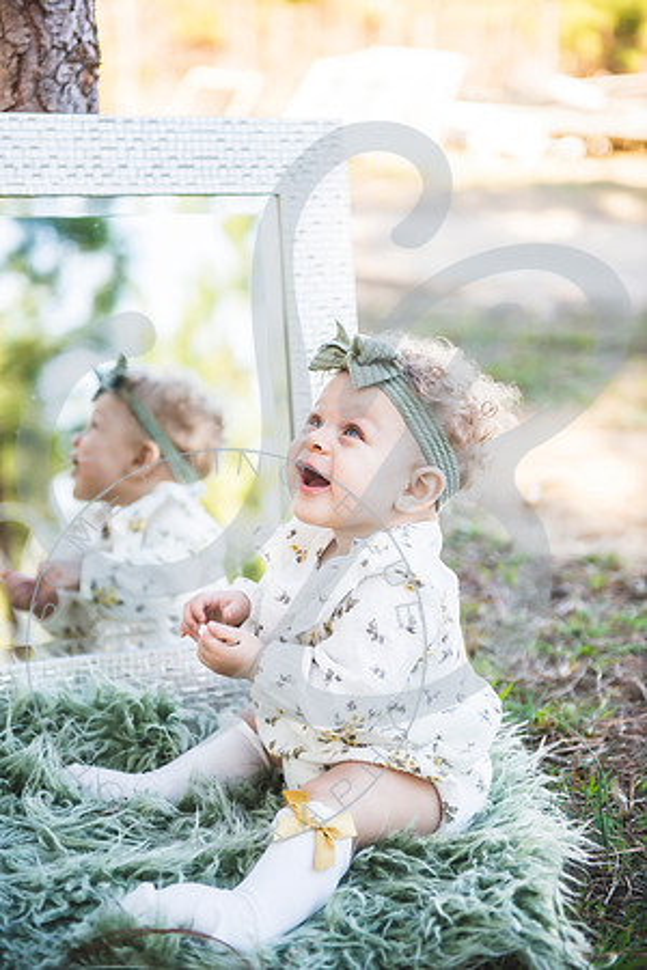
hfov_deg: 21.9
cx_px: 324
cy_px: 485
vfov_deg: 32.4
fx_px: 1671
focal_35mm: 62
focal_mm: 62
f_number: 2.8
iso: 200
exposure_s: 1/400
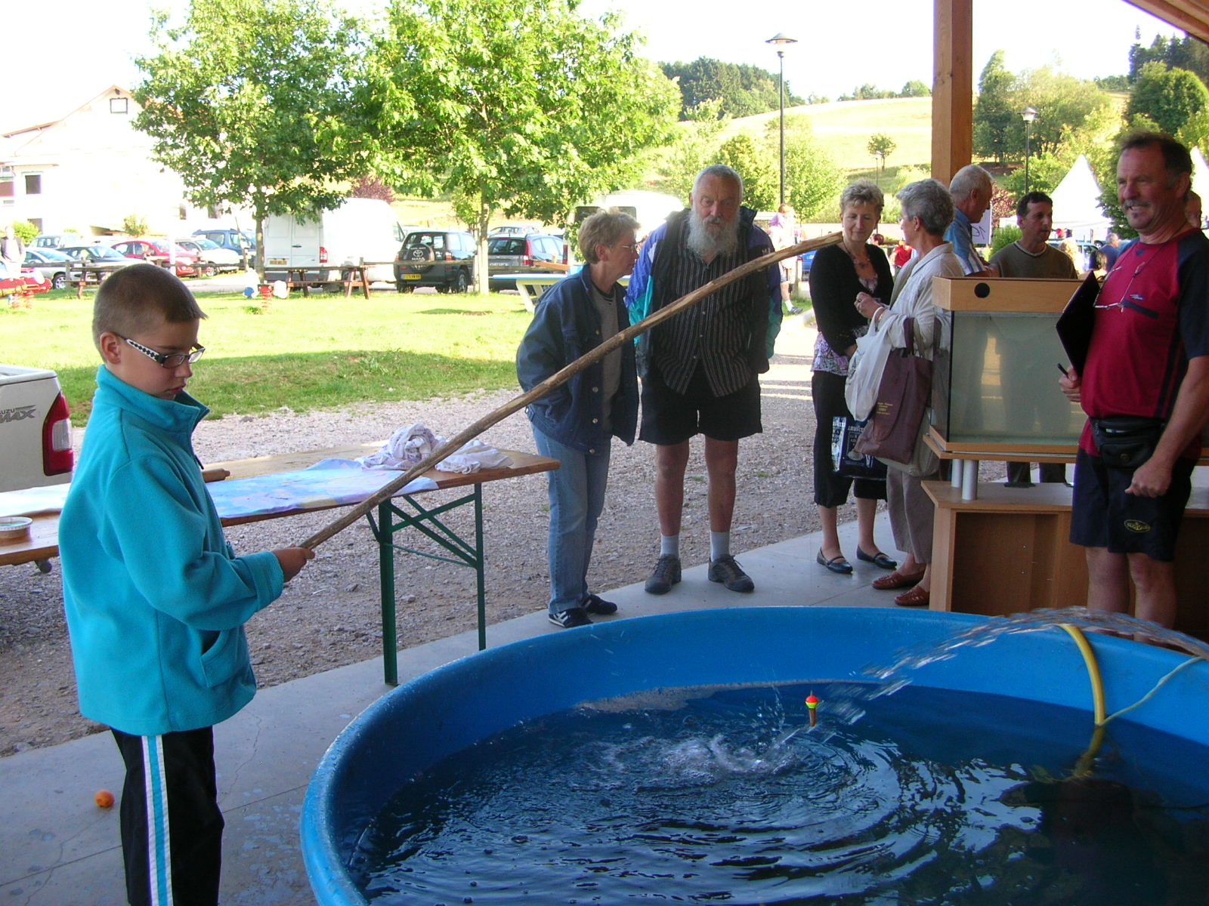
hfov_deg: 52.6
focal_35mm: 35
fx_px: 1222
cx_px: 604
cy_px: 453
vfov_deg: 40.7
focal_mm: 5.8
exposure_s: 1/91.5
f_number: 2.8
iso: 50
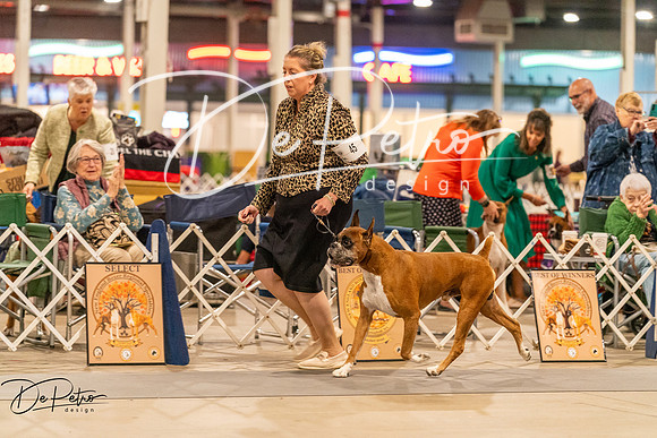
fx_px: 2610
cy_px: 219
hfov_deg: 14.3
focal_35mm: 143
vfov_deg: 9.6
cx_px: 328
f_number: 3.5
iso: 6400
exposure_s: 1/250
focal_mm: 143
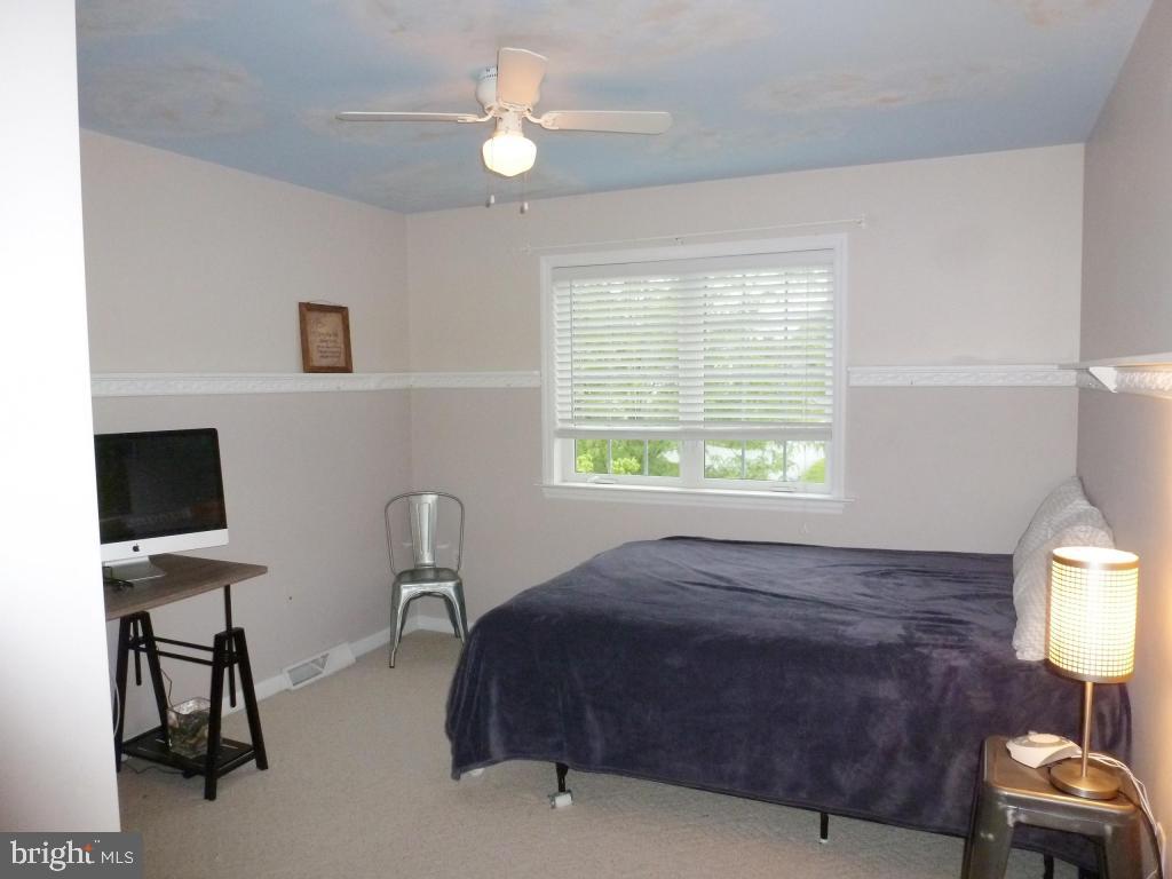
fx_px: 813
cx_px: 586
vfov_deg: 56.8
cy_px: 440
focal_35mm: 24
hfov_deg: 71.6
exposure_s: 1/60
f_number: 3.3
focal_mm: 4.3
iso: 320
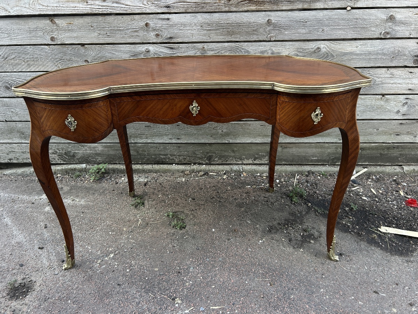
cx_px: 209
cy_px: 157
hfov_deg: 67.3
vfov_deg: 53.1
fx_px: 314
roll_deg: +0.9
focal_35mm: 26
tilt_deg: -25.8
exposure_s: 1/168
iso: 40
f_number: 1.5
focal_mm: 5.7
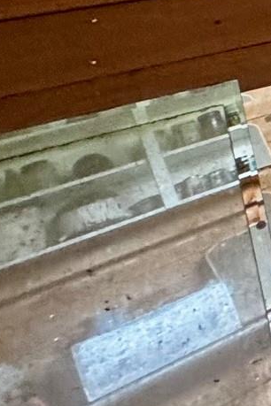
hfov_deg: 10.5
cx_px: 879
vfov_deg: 26.6
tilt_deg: -7.1
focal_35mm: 65
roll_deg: +1.4
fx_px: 734
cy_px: -109
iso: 320
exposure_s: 1/94
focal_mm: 2.22
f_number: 2.2
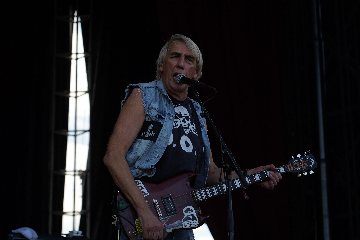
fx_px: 1050
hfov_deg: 19.5
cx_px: 180
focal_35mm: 105
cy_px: 120
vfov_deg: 13.0
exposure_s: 1/400
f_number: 5.6
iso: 100
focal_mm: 105
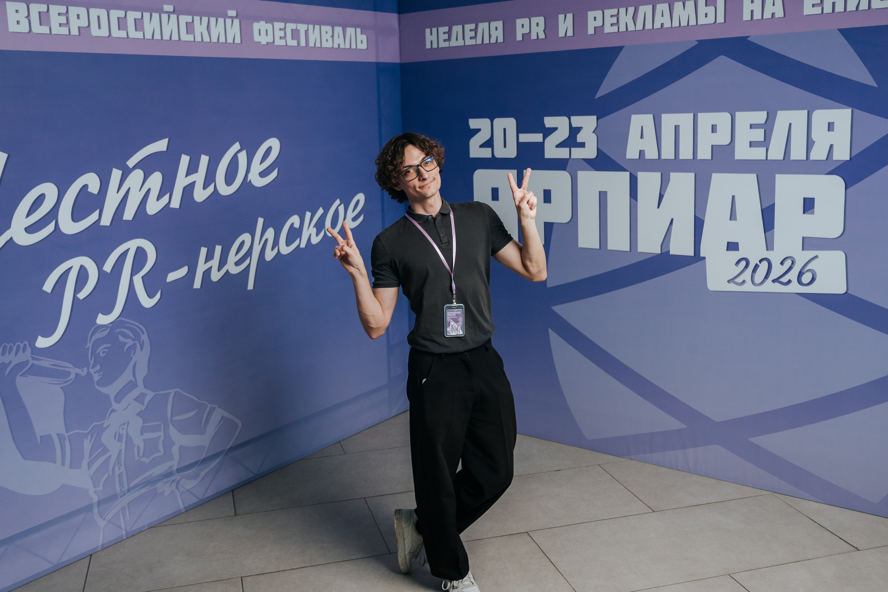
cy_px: 266
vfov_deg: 35.9
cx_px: 450
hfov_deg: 51.9
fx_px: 913
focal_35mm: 37
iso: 500
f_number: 2.8
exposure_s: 1/200
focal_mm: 28
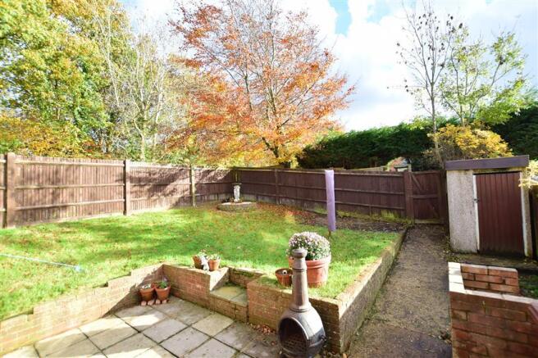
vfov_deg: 77.3
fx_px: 224
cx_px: 269
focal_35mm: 15
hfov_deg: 100.4
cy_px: 179
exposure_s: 1/160
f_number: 6.3
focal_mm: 10
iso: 200
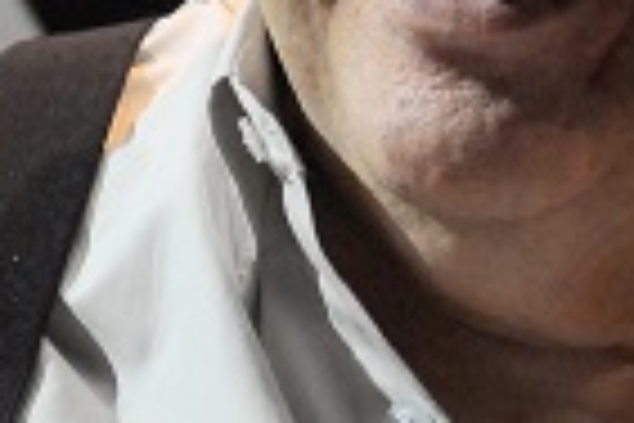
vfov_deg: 3.7
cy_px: -61
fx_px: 6591
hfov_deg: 5.5
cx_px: 306
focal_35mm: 374
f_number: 4
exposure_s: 1/100
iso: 1600
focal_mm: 55
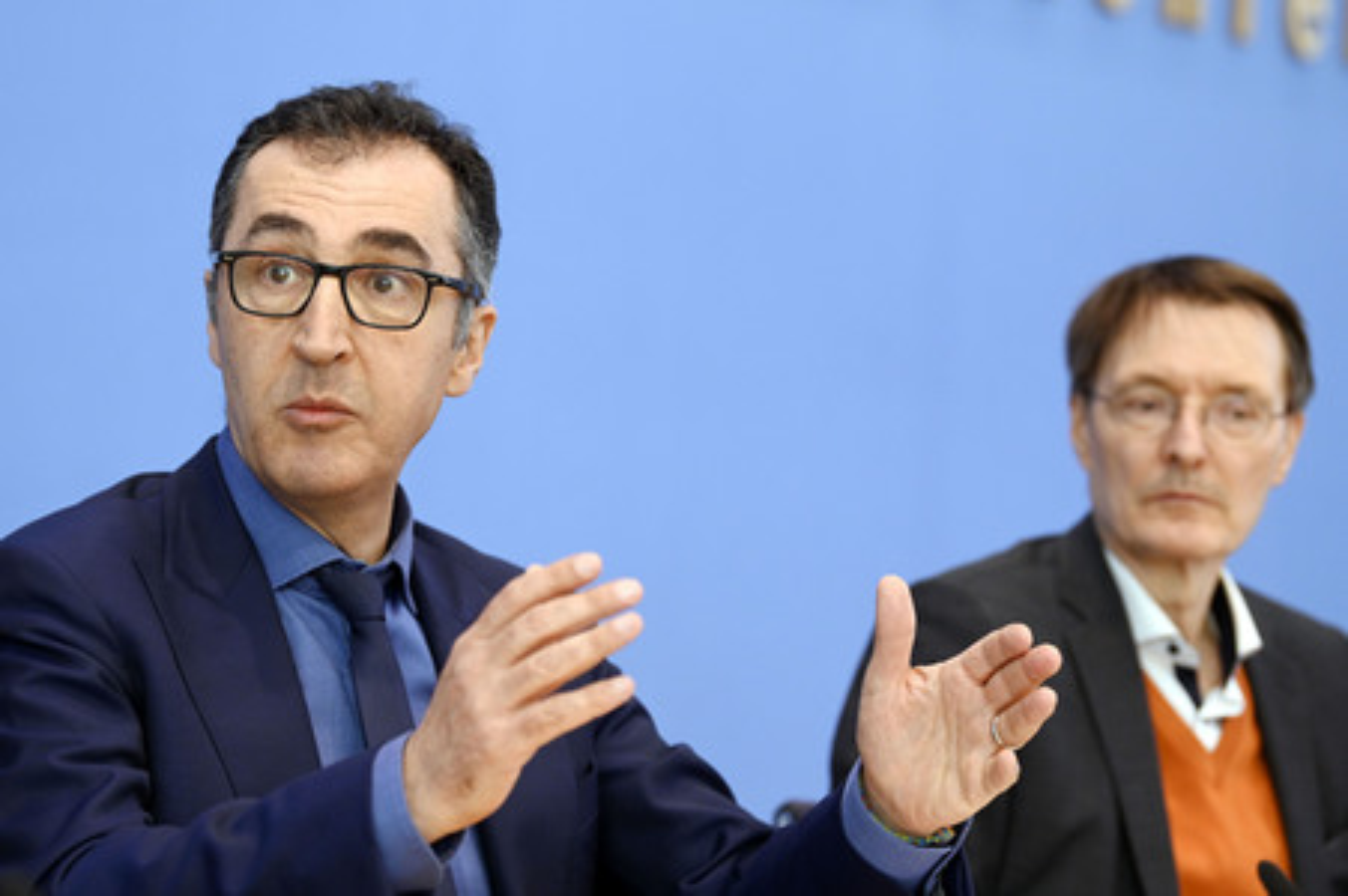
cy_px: 448
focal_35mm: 110
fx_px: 4116
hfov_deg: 18.6
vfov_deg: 12.4
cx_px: 674
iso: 2000
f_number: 4
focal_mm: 110
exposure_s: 1/1000
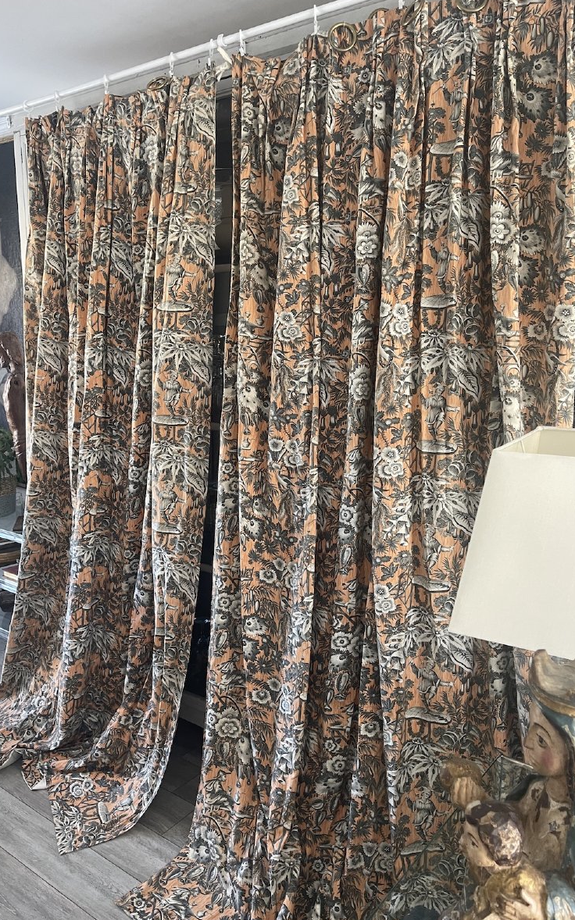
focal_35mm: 27
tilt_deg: -10.6
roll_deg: -1.8
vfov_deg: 68.4
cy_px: 462
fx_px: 677
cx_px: 280
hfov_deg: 46.0
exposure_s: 1/60
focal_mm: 5.1
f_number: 1.6
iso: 200
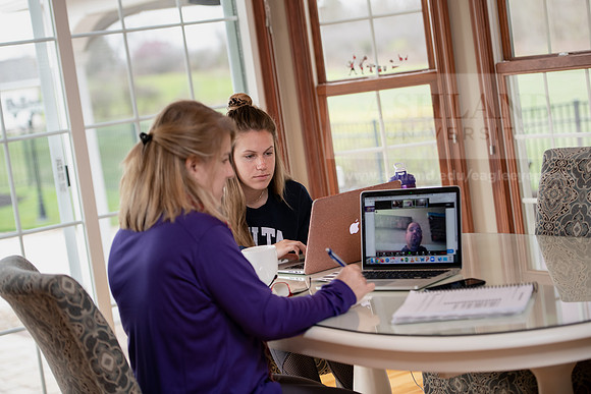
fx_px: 1396
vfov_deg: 16.1
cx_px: 296
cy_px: 197
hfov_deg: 23.9
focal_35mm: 85
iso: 500
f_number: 3.2
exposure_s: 1/250
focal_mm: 85
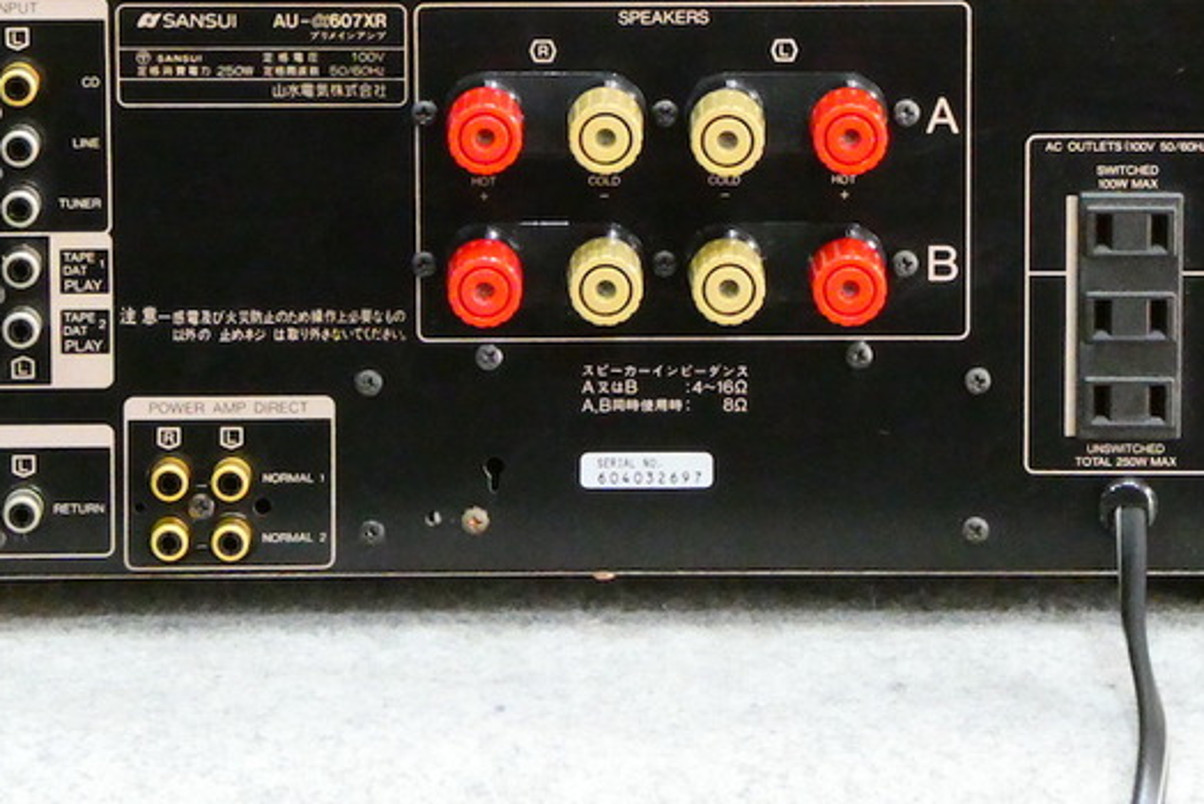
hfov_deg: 8.0
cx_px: 602
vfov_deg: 5.3
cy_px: 124
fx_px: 8600
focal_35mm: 257
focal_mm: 24.2
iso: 1600
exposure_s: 1/40
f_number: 5.6
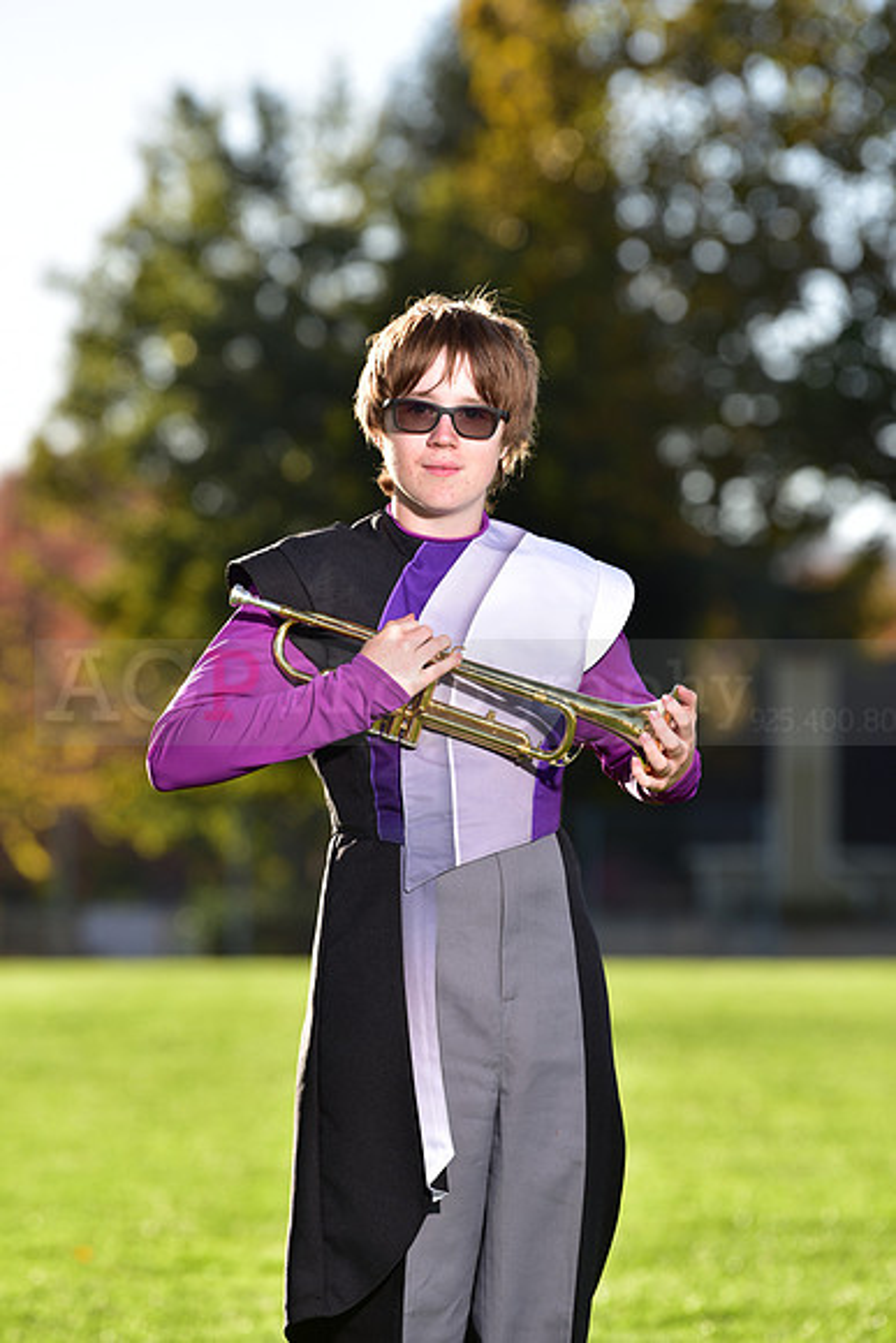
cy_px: 672
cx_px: 448
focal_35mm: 200
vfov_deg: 10.3
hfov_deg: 6.9
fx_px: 7462
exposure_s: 1/250
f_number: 5
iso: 80
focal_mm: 200
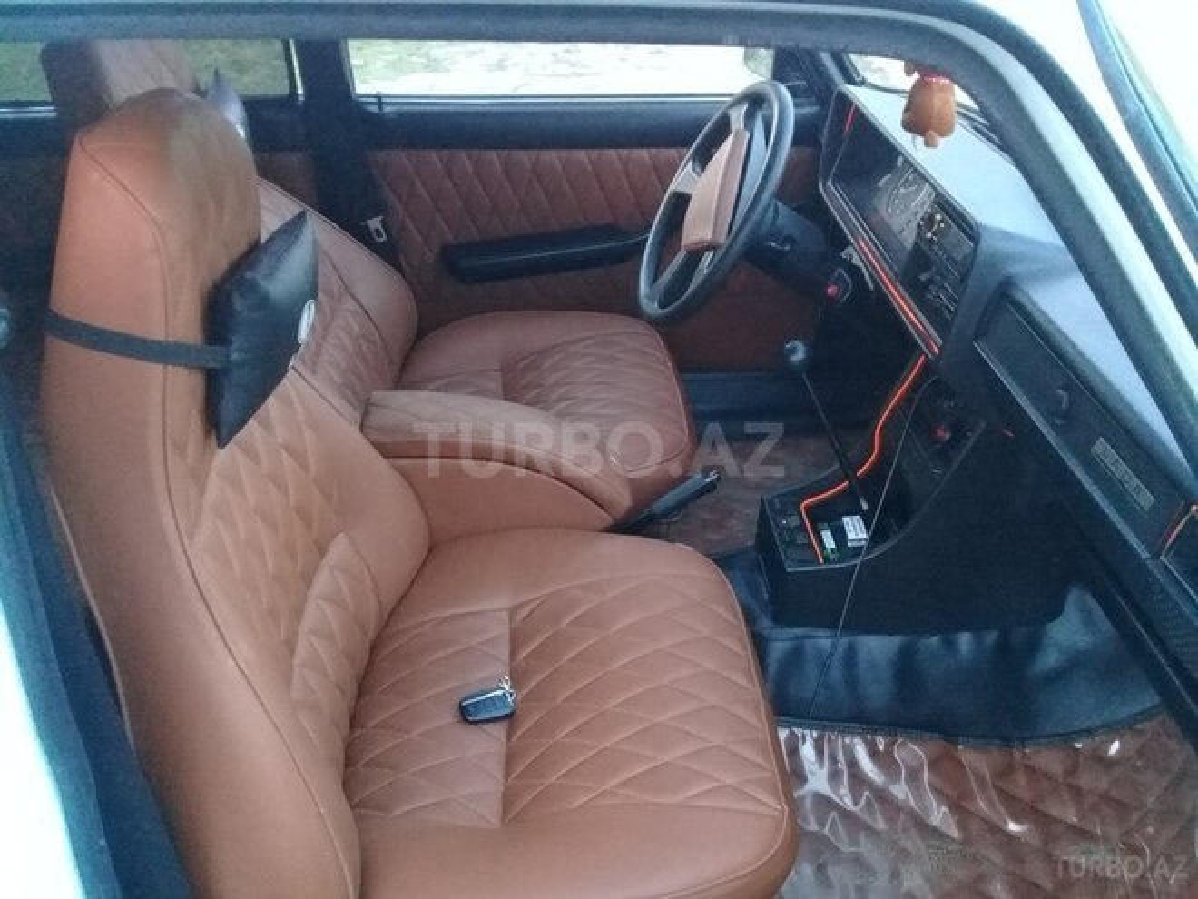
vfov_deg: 45.4
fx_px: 1073
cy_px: 450
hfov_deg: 58.4
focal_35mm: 31
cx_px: 599
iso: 500
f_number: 2.2
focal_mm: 3.3
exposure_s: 1/17
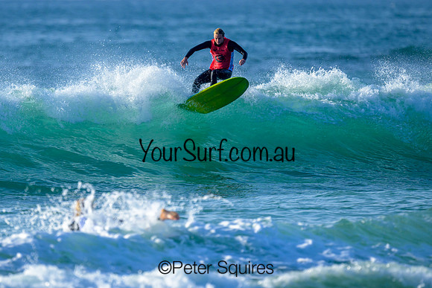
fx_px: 13202
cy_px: 166
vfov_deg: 1.3
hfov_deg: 1.9
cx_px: 135
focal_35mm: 1100
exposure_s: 1/2000
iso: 360
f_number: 6.3
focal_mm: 800
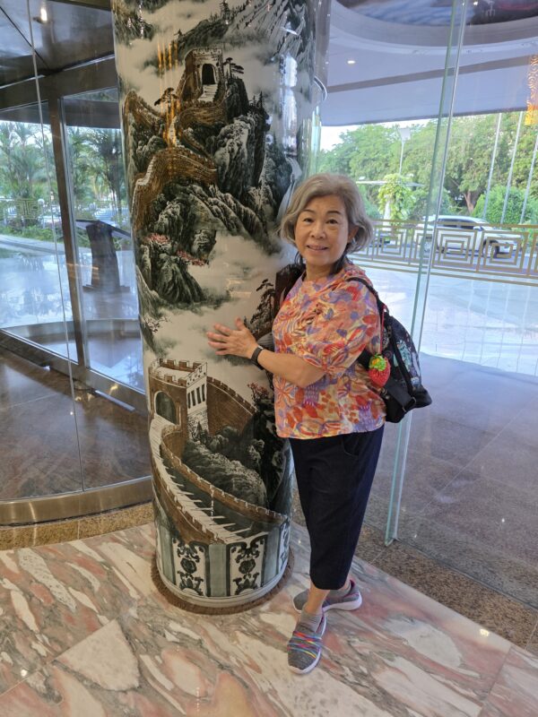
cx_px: 269
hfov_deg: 58.9
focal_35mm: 23
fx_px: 477
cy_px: 358
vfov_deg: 73.9
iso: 400
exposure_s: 1/100
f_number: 1.7
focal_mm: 6.3
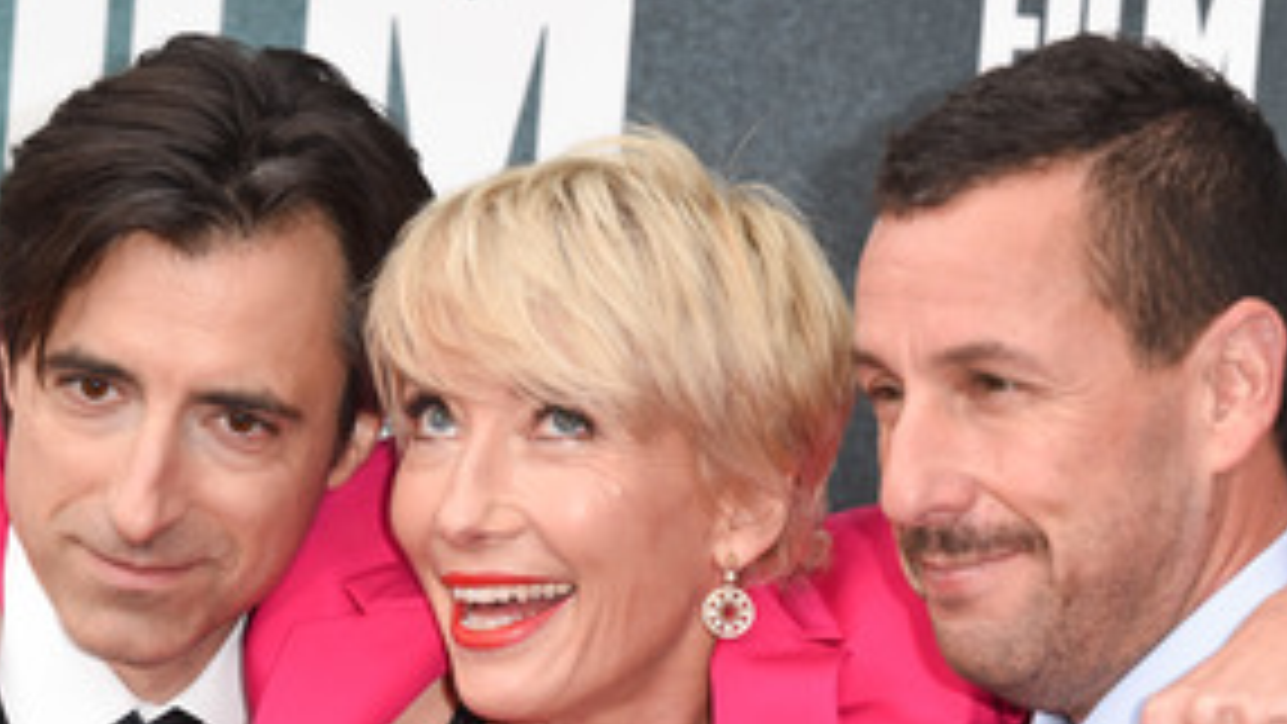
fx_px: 7304
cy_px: 648
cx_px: 626
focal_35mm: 214
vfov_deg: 5.7
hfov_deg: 10.1
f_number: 6.3
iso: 400
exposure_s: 1/250
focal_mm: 130
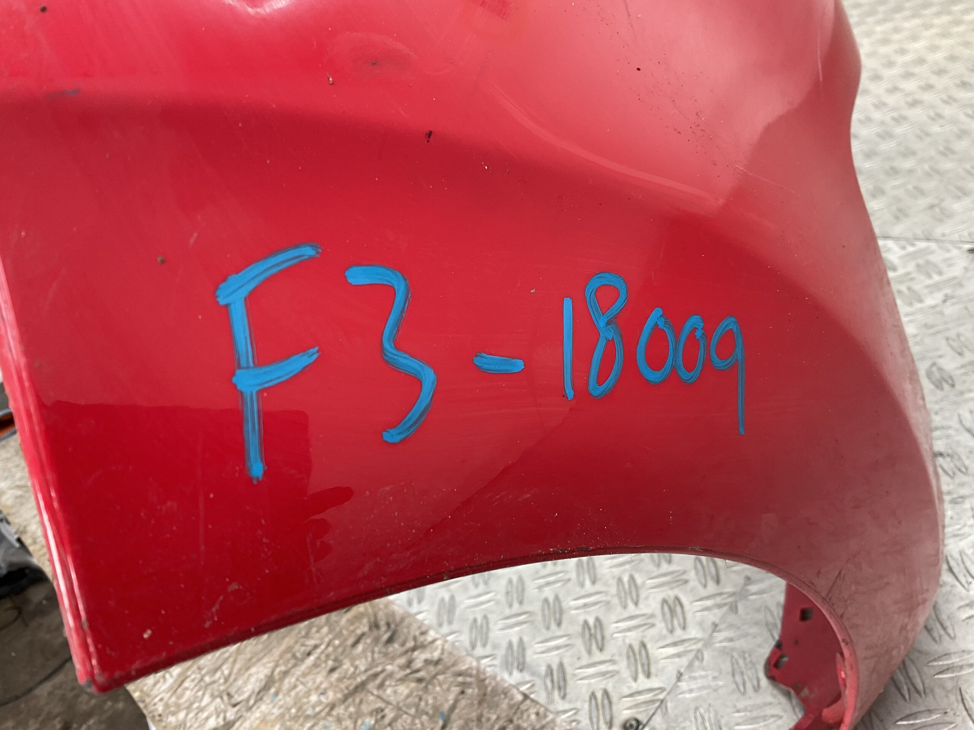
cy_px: 365
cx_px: 487
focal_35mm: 29
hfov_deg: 61.7
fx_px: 816
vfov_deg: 48.2
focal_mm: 3
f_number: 1.8
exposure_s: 1/120
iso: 50
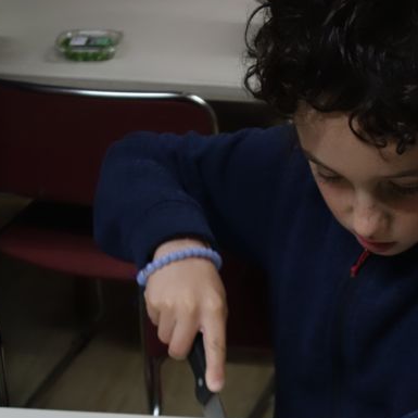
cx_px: 295
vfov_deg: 21.9
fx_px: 1025
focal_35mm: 75
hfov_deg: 22.9
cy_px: 447
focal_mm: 12.78
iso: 800
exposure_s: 1/60
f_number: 2.8
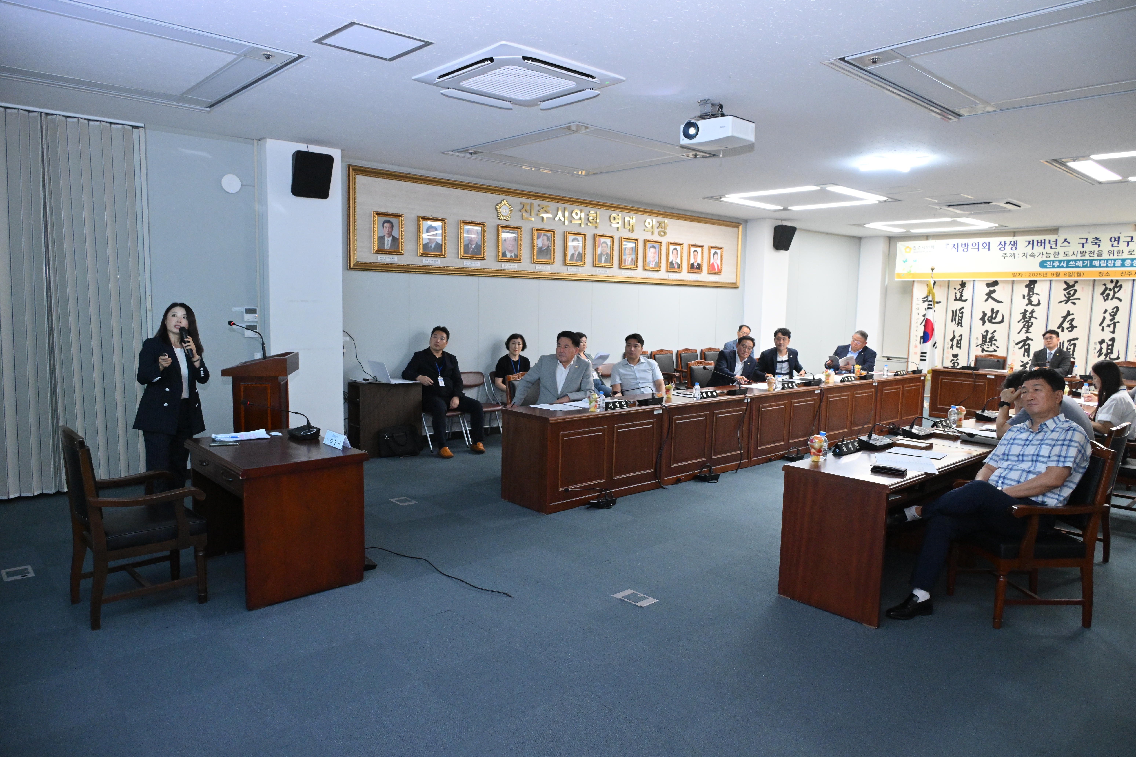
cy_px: 378
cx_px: 568
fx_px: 757
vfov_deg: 53.1
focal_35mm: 24
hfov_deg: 73.7
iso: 4000
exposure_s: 1/200
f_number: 6.3
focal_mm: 24
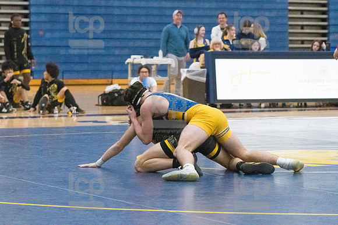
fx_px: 1332
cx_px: 169
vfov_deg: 9.7
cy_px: 112
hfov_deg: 14.5
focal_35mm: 142
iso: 8000
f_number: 4.5
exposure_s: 1/1000
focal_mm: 95
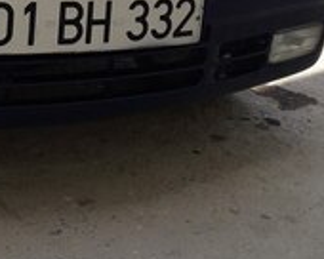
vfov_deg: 18.1
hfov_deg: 23.6
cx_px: -6
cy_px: -112
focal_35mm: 77
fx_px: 738
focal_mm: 3.6
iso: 40
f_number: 1.9
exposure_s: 1/980
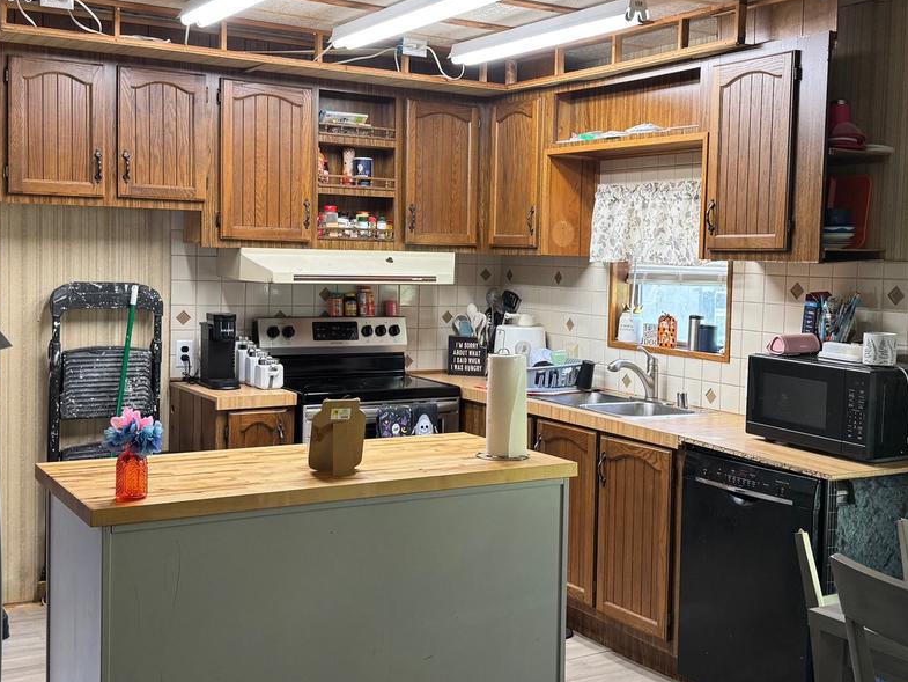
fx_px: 1154
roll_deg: -1.3
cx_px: 523
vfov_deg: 32.9
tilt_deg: -3.3
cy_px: 317
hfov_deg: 42.8
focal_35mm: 44
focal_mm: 6.76
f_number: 1.78
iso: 160
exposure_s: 1/60
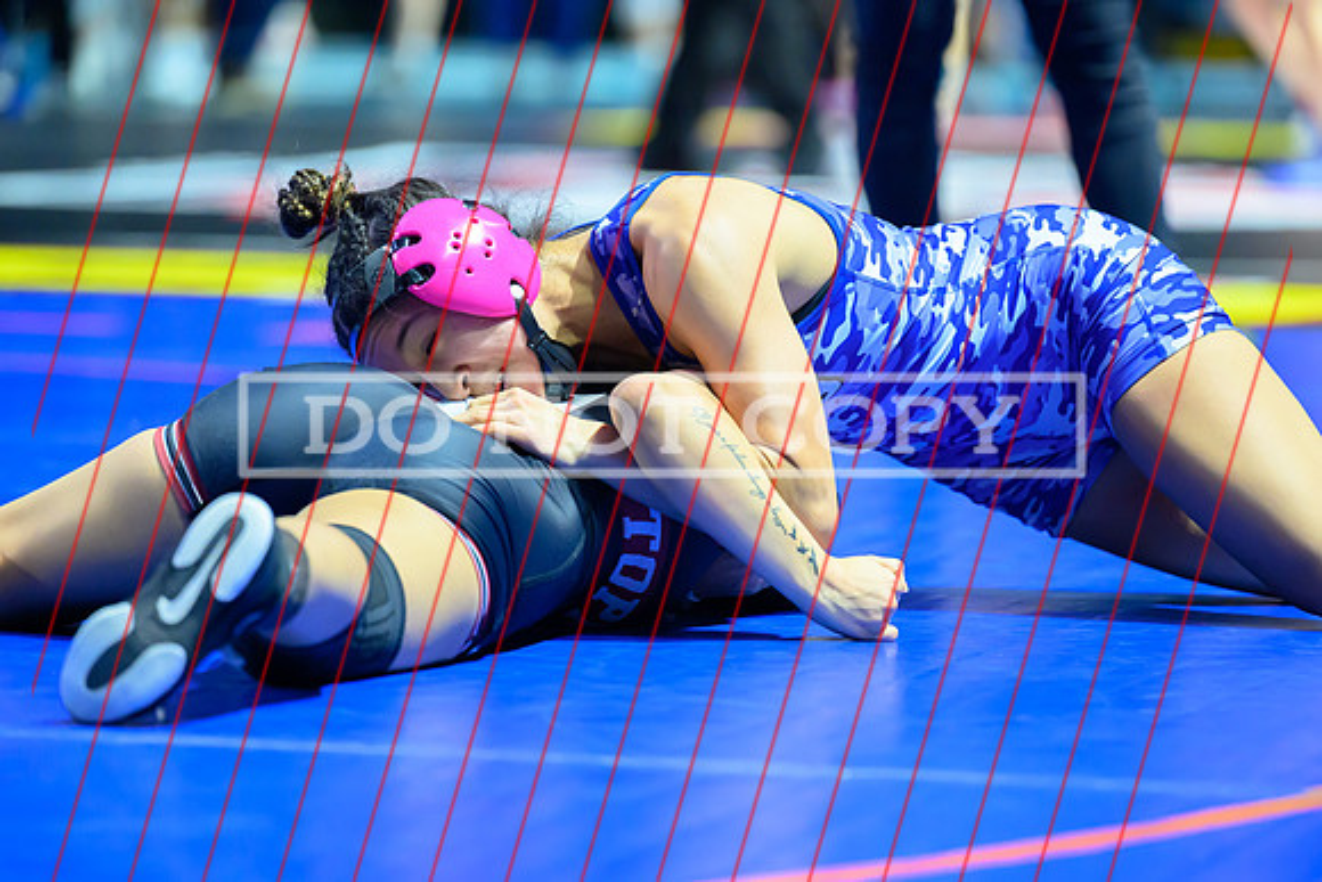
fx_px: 8567
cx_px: 763
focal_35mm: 233
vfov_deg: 5.9
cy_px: 505
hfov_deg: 8.8
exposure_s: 1/640
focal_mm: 200
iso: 5000
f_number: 2.8
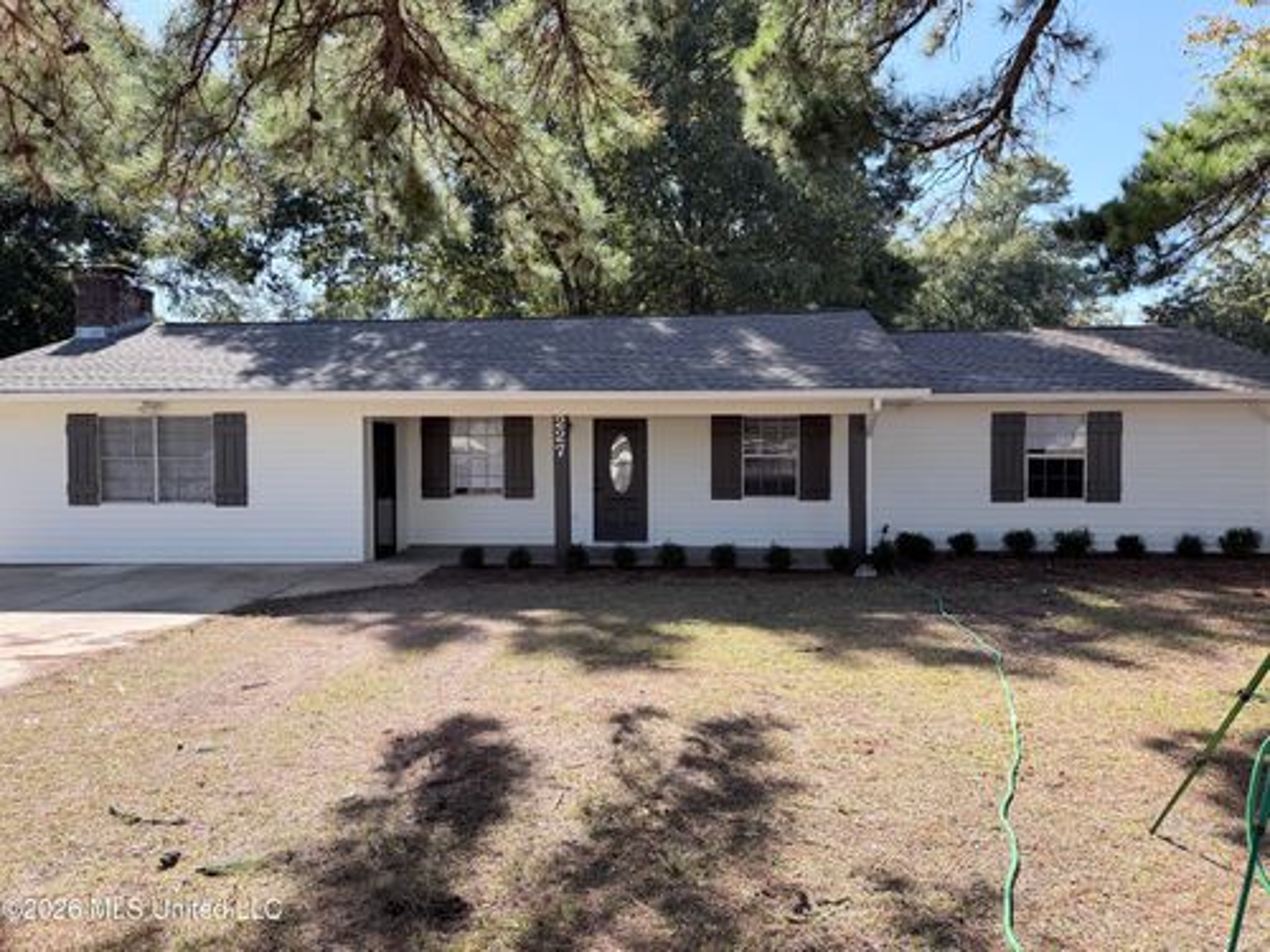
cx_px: 635
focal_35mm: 24
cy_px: 476
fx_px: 881
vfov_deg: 56.8
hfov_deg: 71.6
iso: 100
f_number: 1.78
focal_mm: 6.76
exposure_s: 1/1855
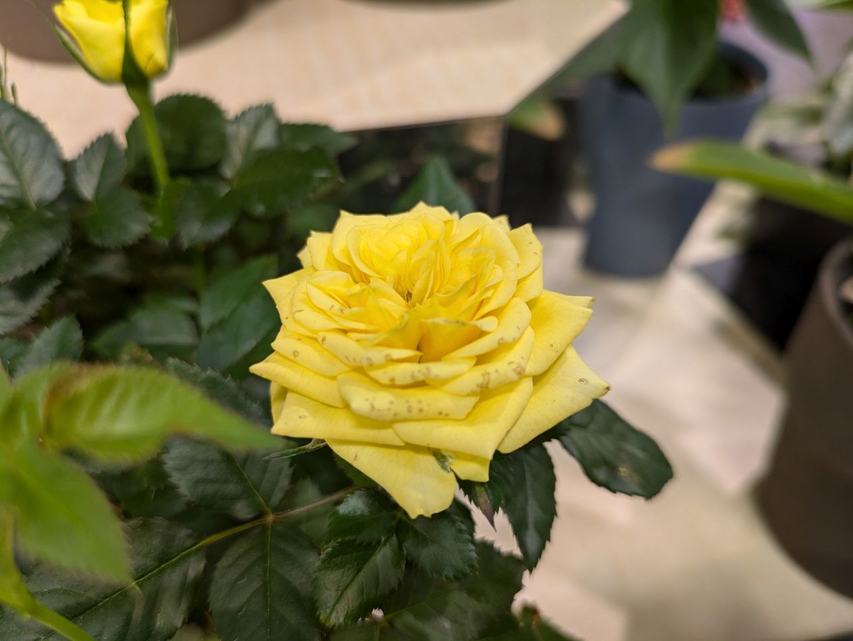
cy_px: 320
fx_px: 616
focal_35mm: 25
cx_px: 426
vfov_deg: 54.9
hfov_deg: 69.4
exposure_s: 1/60
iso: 133
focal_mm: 5.43
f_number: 1.89
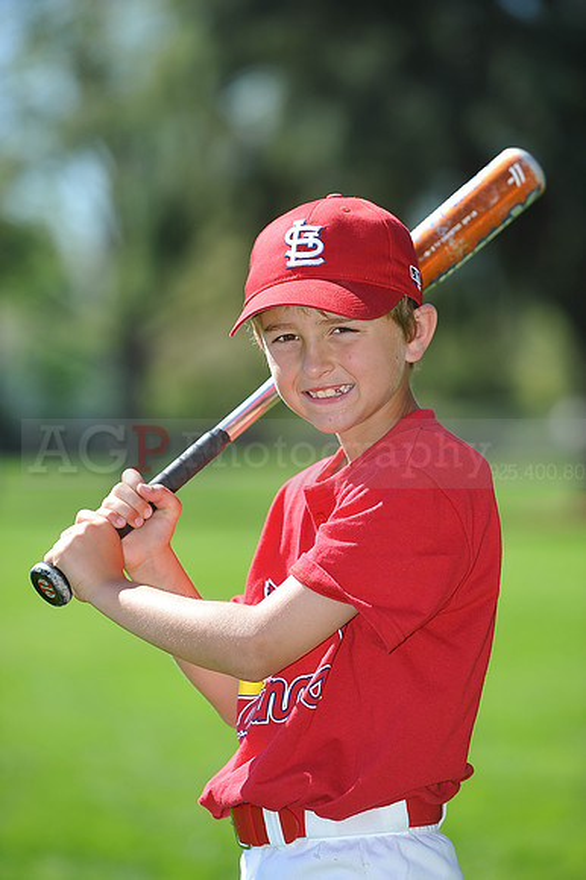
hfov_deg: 7.8
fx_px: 4278
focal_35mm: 175
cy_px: 440
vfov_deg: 11.8
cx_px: 293
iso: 200
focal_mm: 175
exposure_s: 1/800
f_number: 4.5
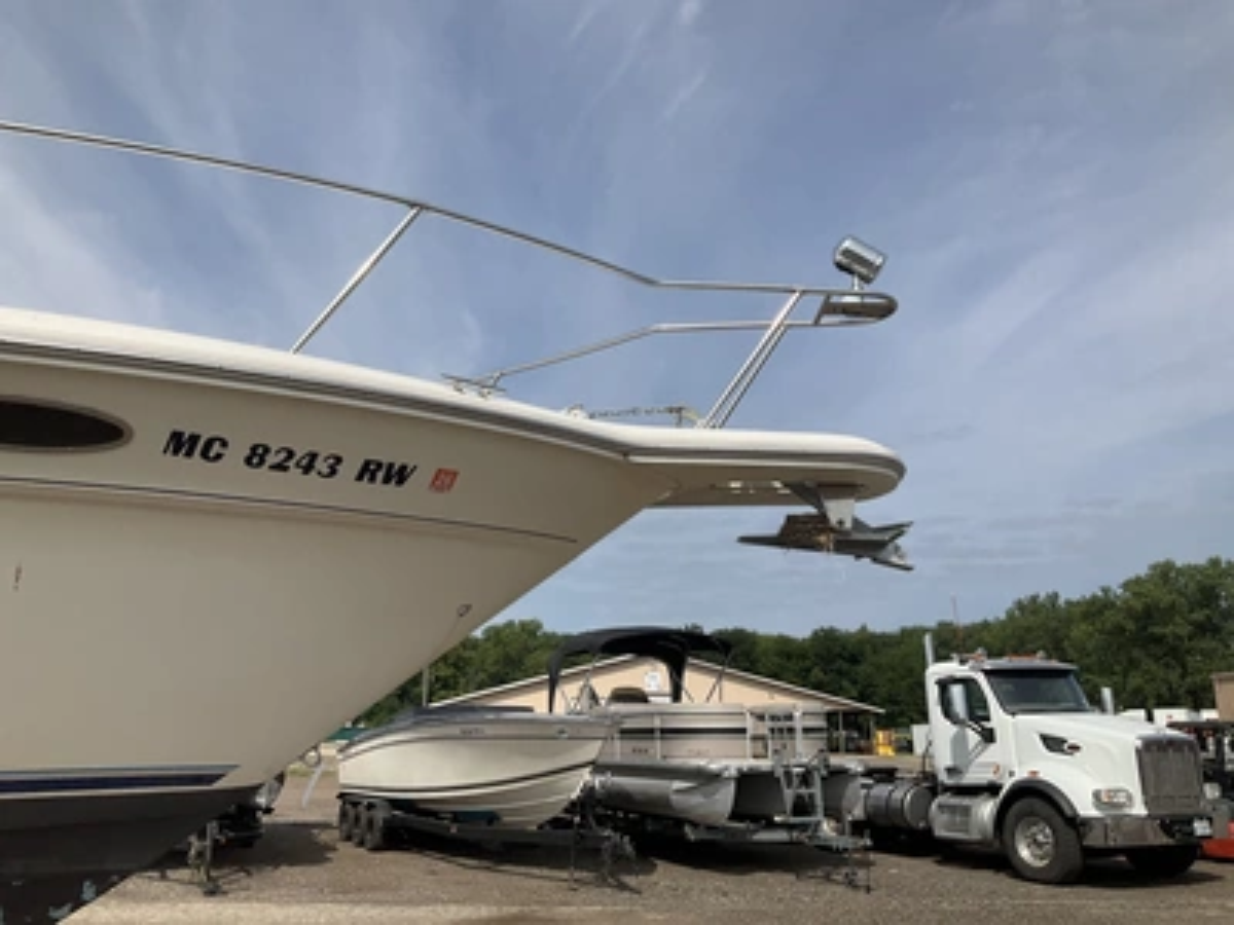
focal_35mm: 29
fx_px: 1034
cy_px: 462
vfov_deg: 48.2
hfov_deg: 61.7
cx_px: 617
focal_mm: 3
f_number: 1.8
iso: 25
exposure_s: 1/2801
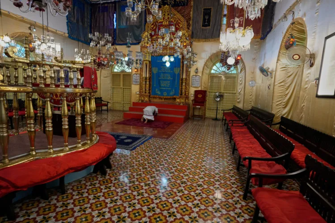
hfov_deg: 86.9
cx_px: 168
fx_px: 177
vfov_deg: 64.6
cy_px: 112
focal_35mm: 19
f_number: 2.8
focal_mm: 19
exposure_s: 1/100
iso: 2000
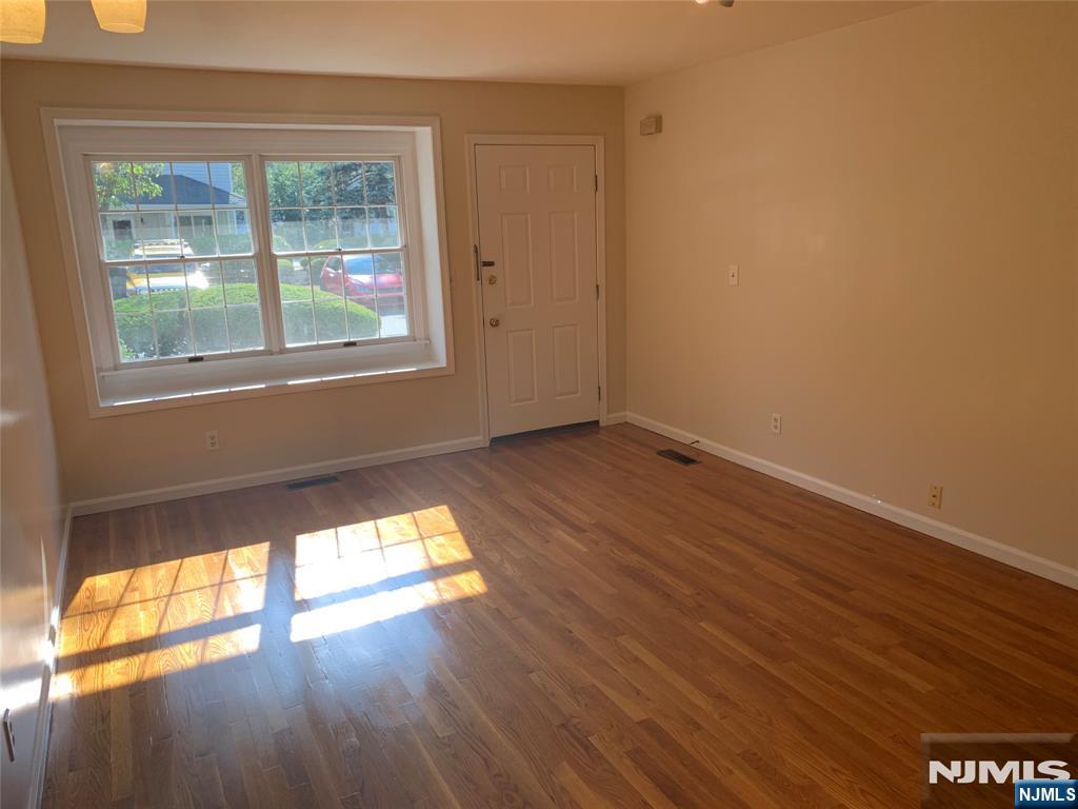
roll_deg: +1.0
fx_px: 810
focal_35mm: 26
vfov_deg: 53.1
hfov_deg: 67.3
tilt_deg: -12.4
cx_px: 539
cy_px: 404
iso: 32
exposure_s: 1/120
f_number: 1.8
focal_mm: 4.25
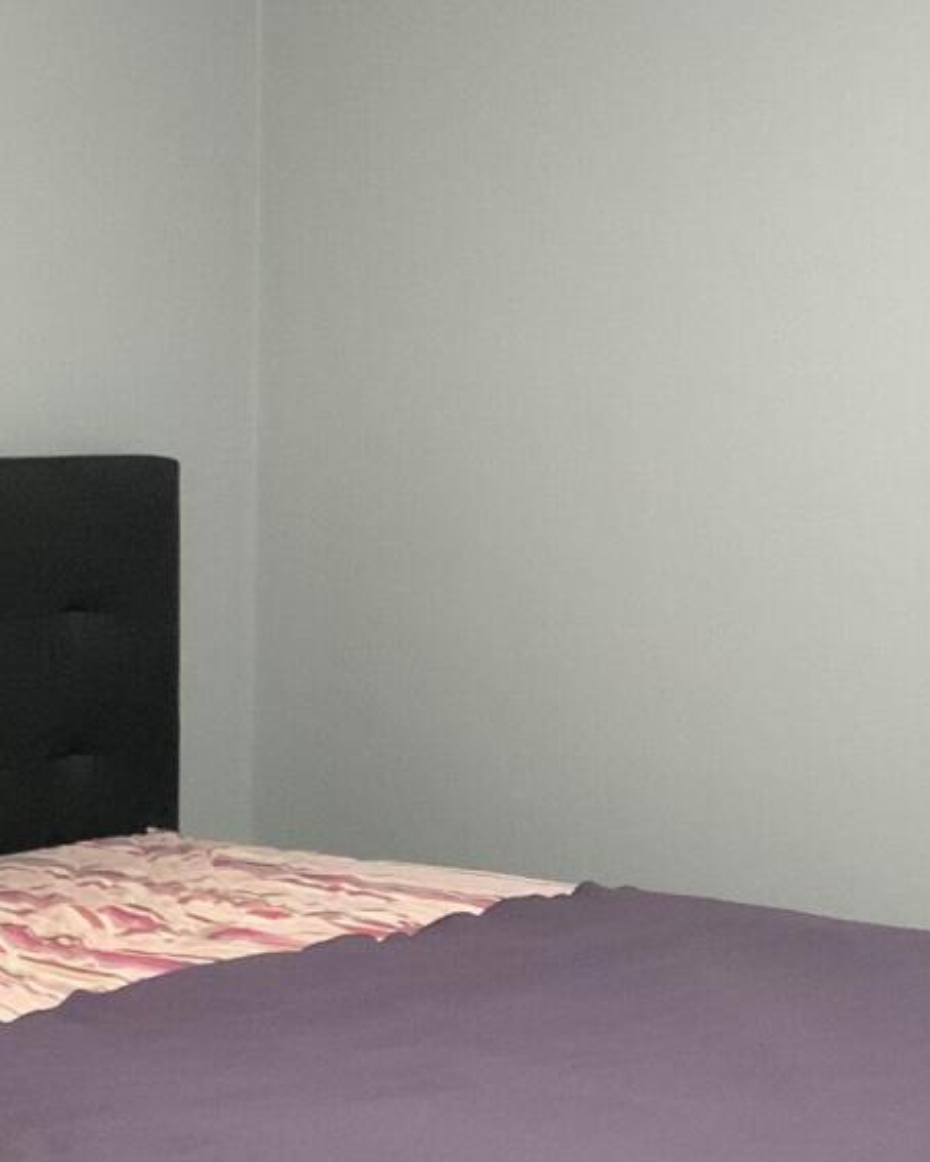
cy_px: 608
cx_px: 735
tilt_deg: -4.1
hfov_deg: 15.3
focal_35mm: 100
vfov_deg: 19.2
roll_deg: -1.4
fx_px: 3440
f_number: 1.8
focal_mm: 3
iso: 200
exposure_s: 1/40
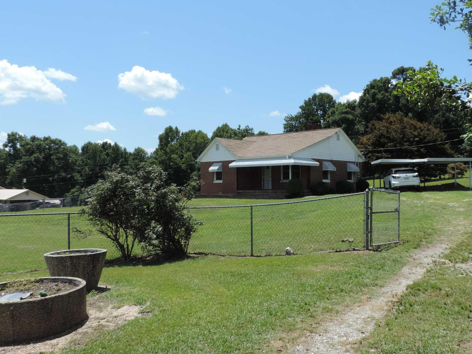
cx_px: 268
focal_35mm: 34
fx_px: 464
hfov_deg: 53.8
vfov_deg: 41.8
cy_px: 169
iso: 80
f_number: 3
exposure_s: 1/1000
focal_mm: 4.3
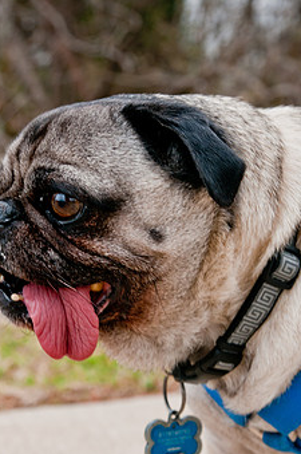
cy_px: 280
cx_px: 138
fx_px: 1128
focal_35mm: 90
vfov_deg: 22.7
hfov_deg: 15.2
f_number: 5
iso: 200
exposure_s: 1/250
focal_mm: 45
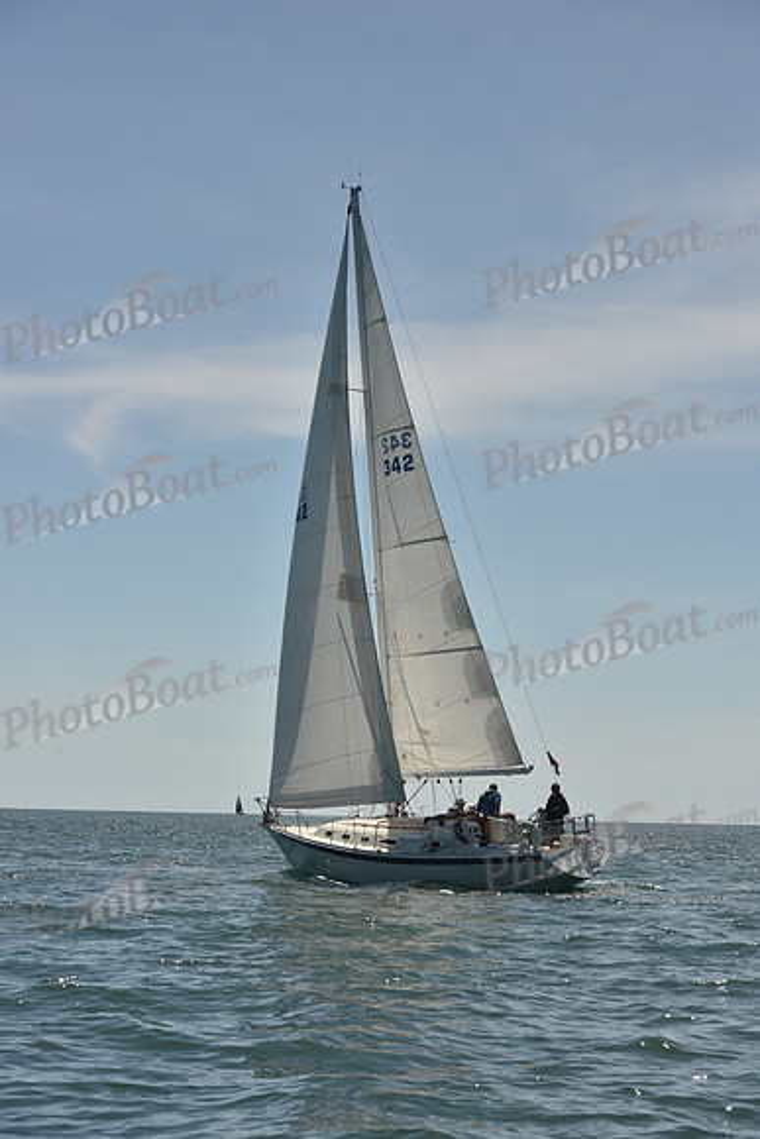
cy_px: 570
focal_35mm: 70
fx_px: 2215
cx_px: 380
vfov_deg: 28.8
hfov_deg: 19.5
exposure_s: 1/800
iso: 250
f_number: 8
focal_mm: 70
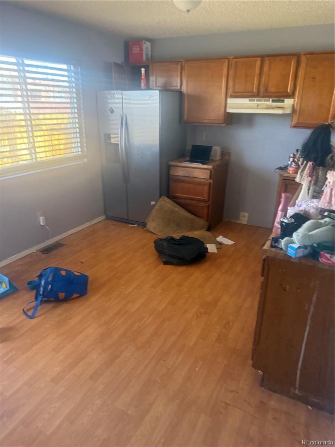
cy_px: 224
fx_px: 310
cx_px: 168
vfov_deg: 71.6
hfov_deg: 56.8
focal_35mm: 24
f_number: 1.78
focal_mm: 6.76
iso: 400
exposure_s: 1/60
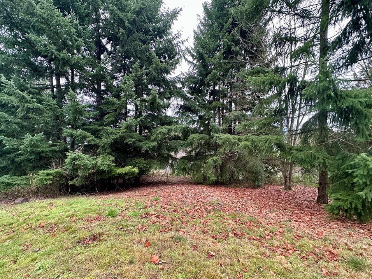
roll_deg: -0.5
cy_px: 140
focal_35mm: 15
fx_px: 161
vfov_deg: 81.7
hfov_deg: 98.2
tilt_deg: -3.9
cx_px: 187
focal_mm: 2.22
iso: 200
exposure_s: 1/99
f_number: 2.2
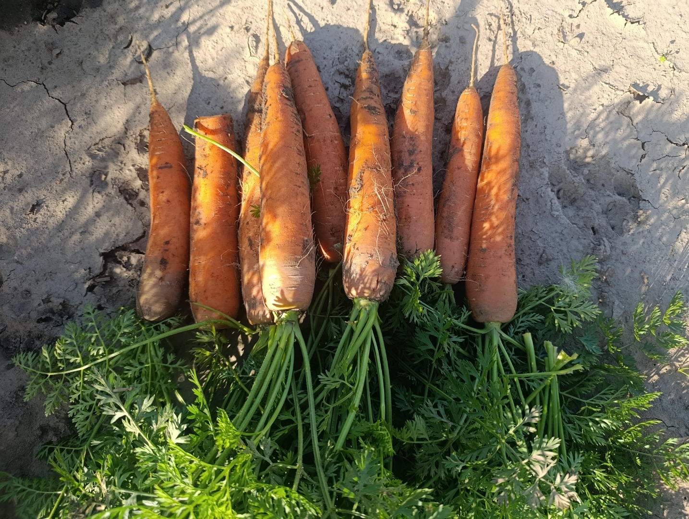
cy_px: 260
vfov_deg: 59.0
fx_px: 458
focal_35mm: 23
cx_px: 344
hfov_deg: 73.9
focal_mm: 6.11
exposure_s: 1/166
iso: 50
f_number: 1.65
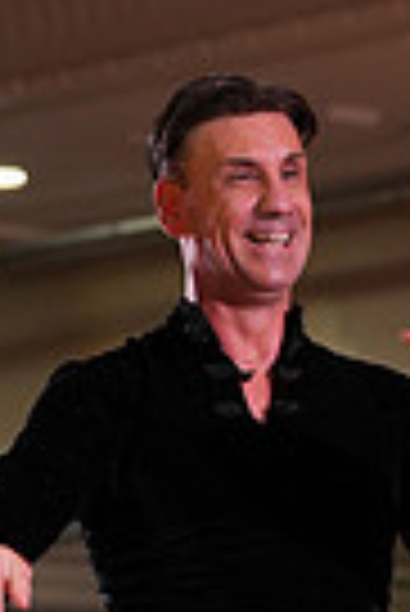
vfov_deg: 5.6
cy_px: 932
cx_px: 701
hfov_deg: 3.7
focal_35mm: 367
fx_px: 6253
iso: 1000
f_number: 4
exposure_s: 1/400
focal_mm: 86
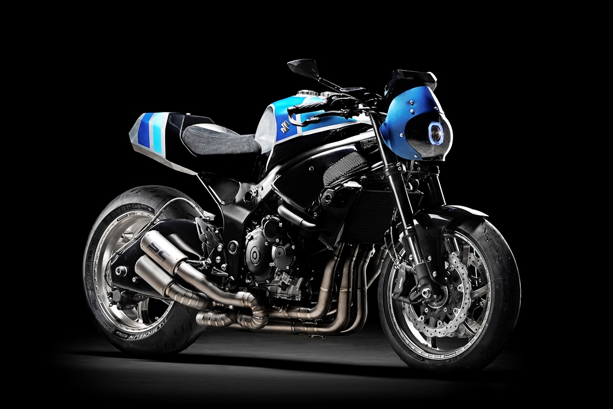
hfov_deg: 10.3
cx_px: 306
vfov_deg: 6.9
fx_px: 3406
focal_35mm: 200
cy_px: 204
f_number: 10
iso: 200
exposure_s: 1/125
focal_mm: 200
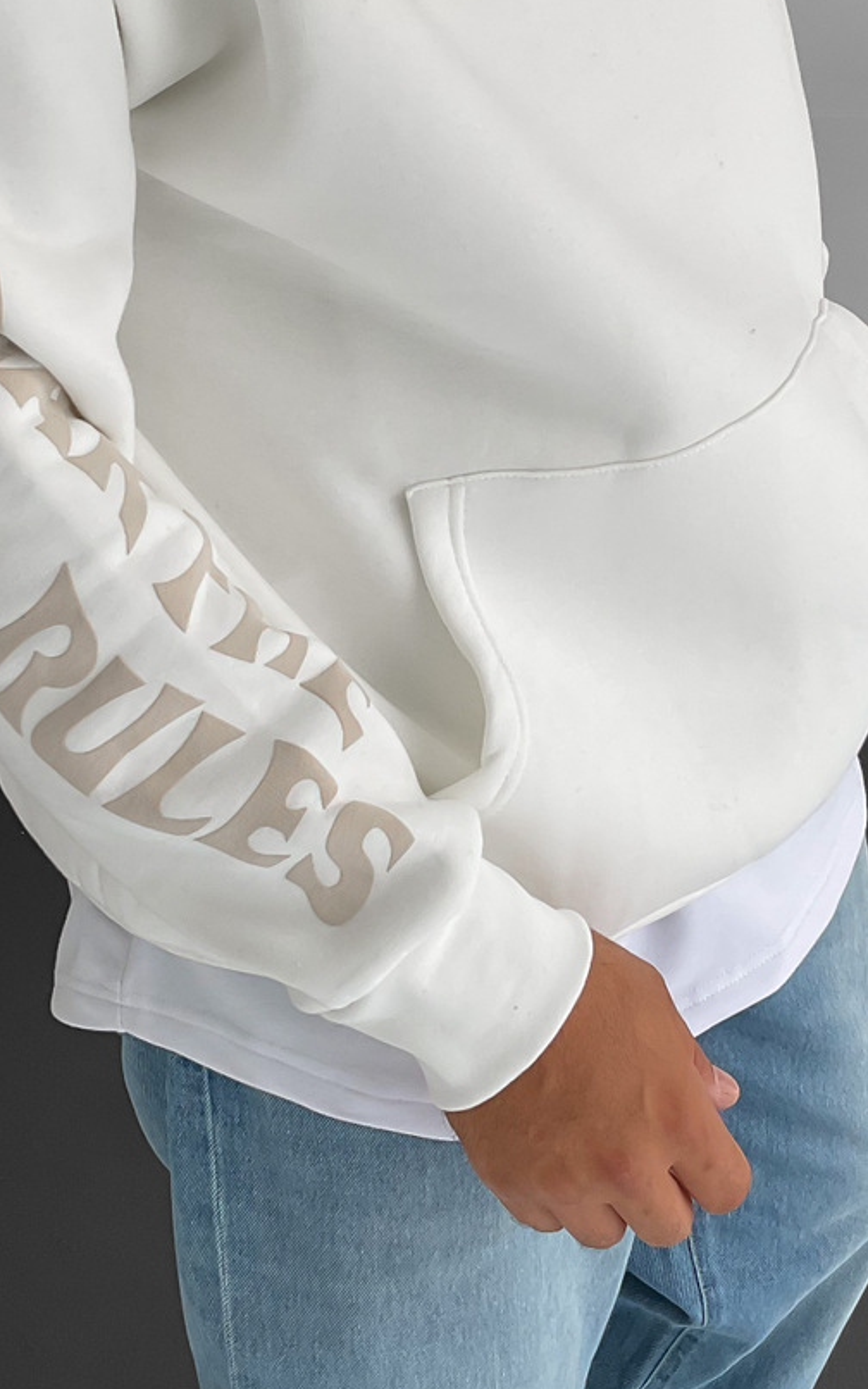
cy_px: 526
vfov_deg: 33.3
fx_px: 2308
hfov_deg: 21.3
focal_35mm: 61
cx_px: 496
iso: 25
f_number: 1.8
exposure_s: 1/120
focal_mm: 3
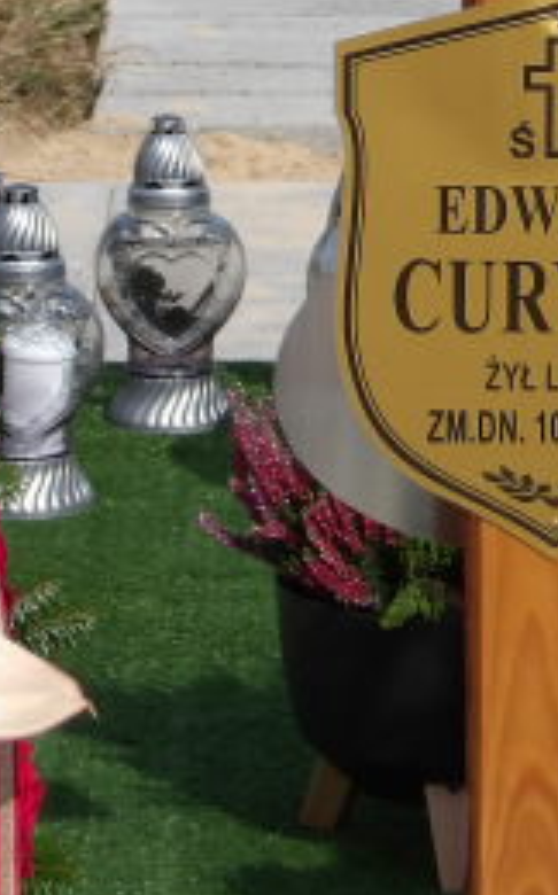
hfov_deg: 4.6
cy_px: 244
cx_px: 558
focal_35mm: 282
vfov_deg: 7.4
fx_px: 6877
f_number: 6.6
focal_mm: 19.6
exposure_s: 1/438
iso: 100
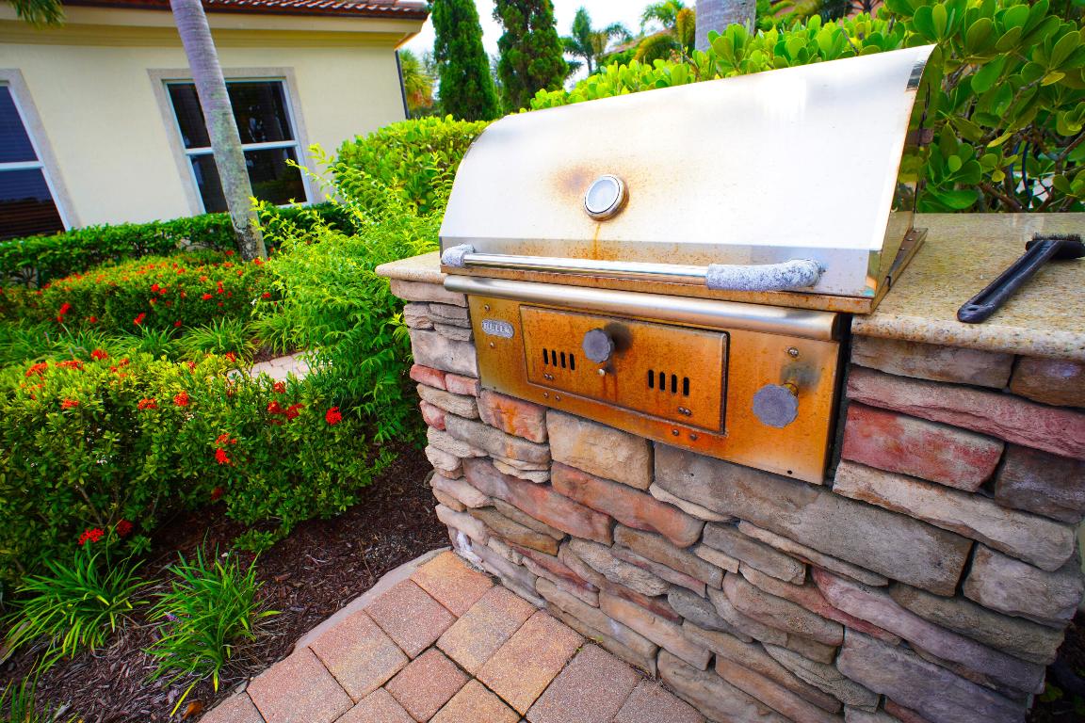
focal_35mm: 16
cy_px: 362
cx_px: 542
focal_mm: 11
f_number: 4.5
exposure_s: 1/160
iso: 100
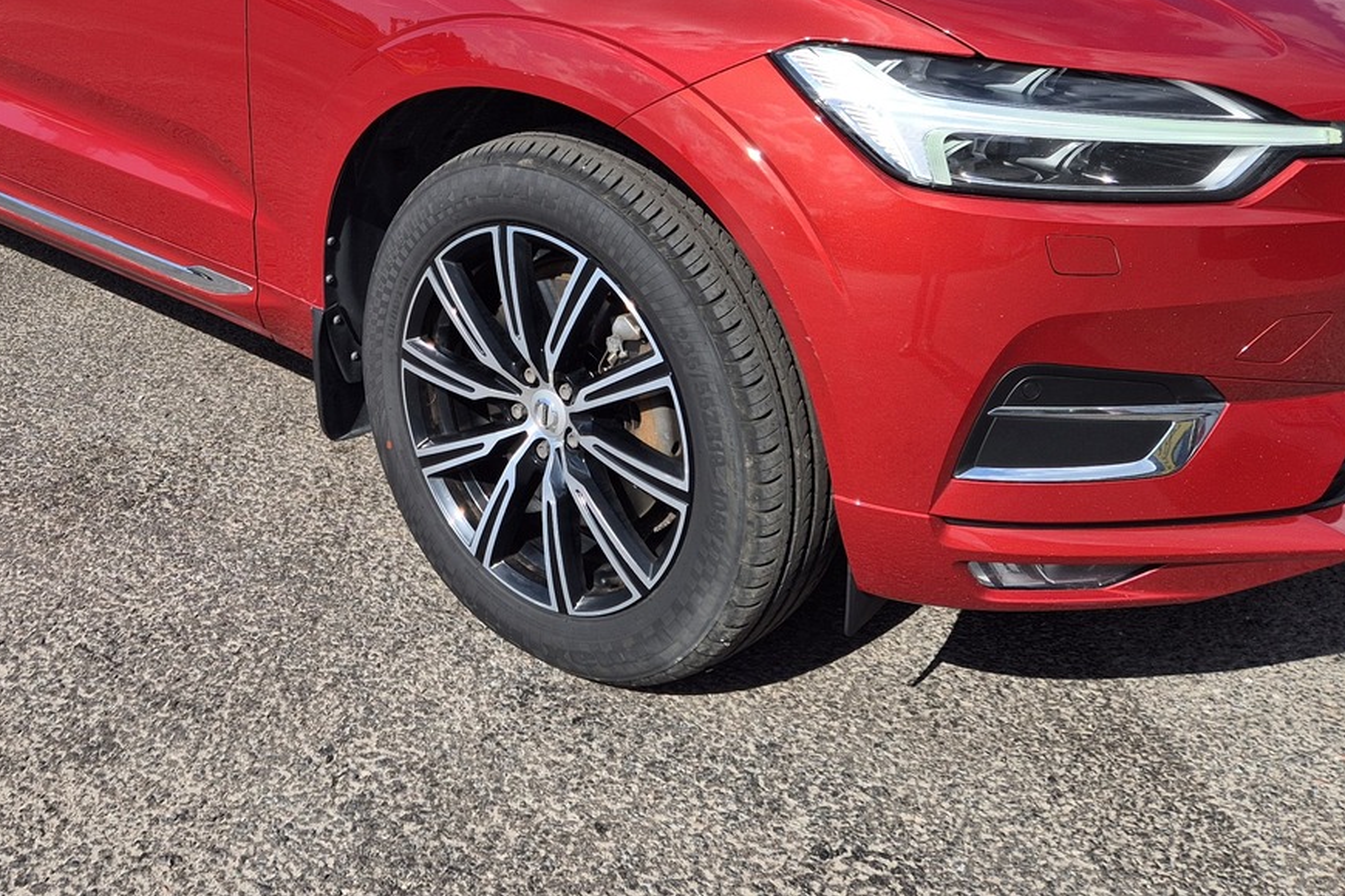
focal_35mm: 44
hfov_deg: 44.1
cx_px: 501
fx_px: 1644
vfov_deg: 29.0
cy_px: 49
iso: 25
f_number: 1.8
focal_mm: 5.4
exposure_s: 1/2004
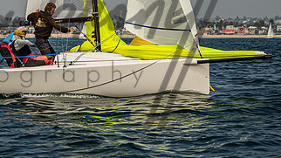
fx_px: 1922
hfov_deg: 8.3
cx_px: 60
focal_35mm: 258
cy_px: 2
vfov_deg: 4.7
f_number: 4.5
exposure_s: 1/4000
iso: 200
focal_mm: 100
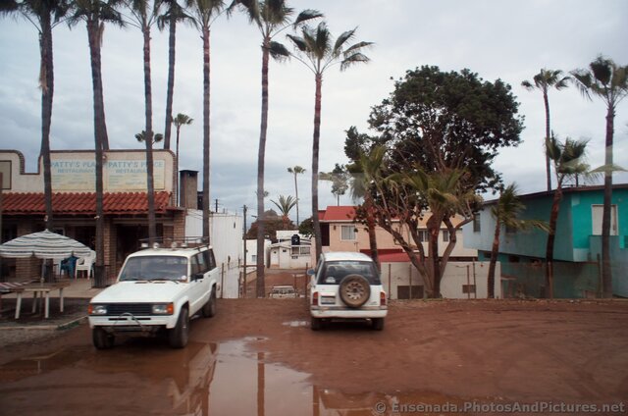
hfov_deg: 73.8
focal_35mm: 24
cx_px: 314
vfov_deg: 52.9
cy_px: 208
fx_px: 418
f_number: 4
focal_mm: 16
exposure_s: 1/250
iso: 250
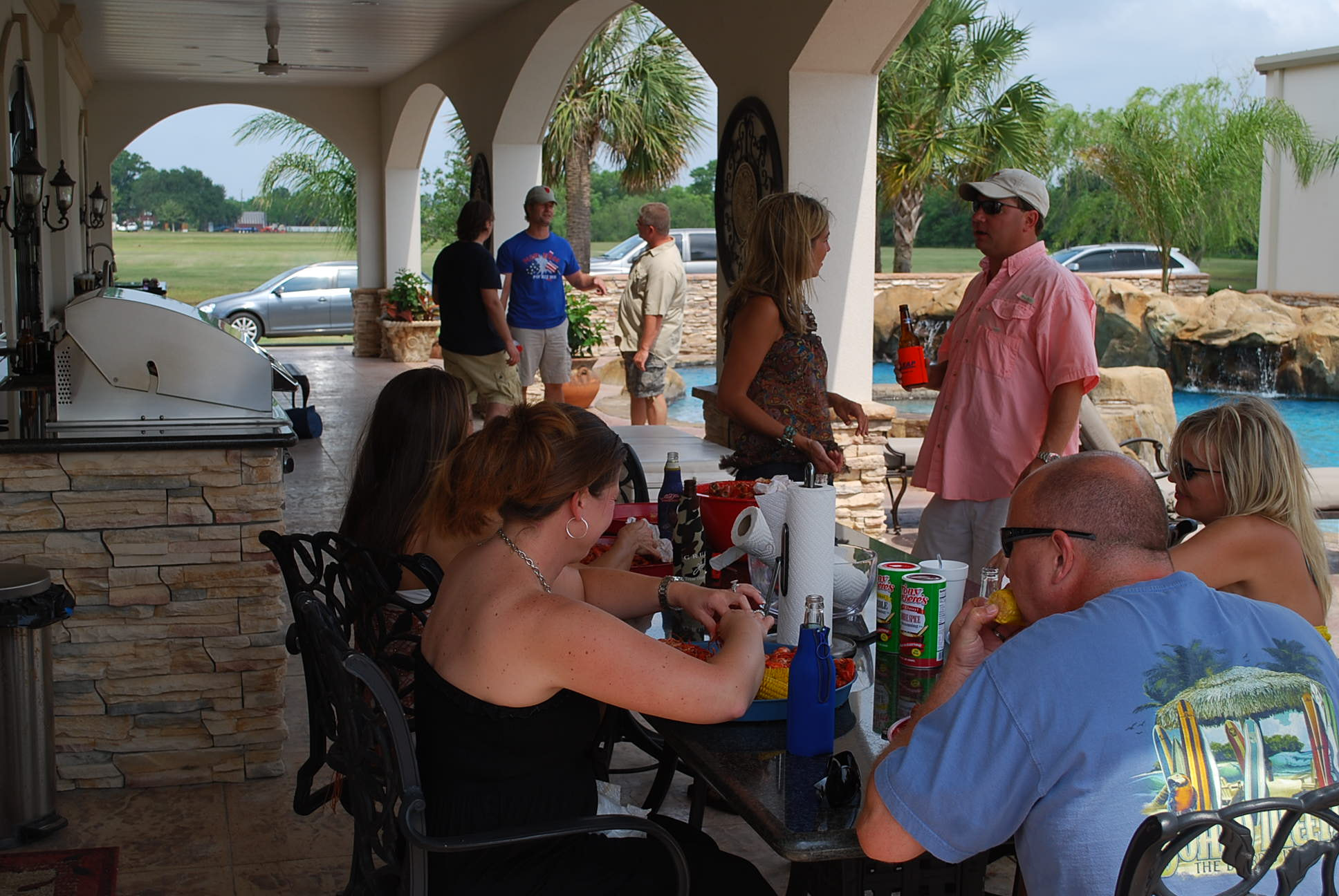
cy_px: 448
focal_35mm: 48
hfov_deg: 41.1
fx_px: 1787
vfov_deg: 28.2
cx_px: 670
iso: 100
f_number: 7.1
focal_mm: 32
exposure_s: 1/200
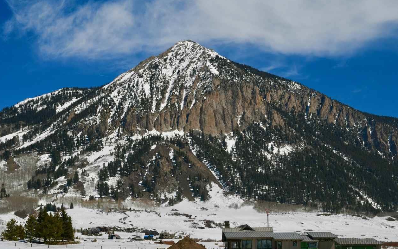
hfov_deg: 37.2
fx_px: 591
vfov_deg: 23.8
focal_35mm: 55
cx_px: 199
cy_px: 129
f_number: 13
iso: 100
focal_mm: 35
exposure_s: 1/640
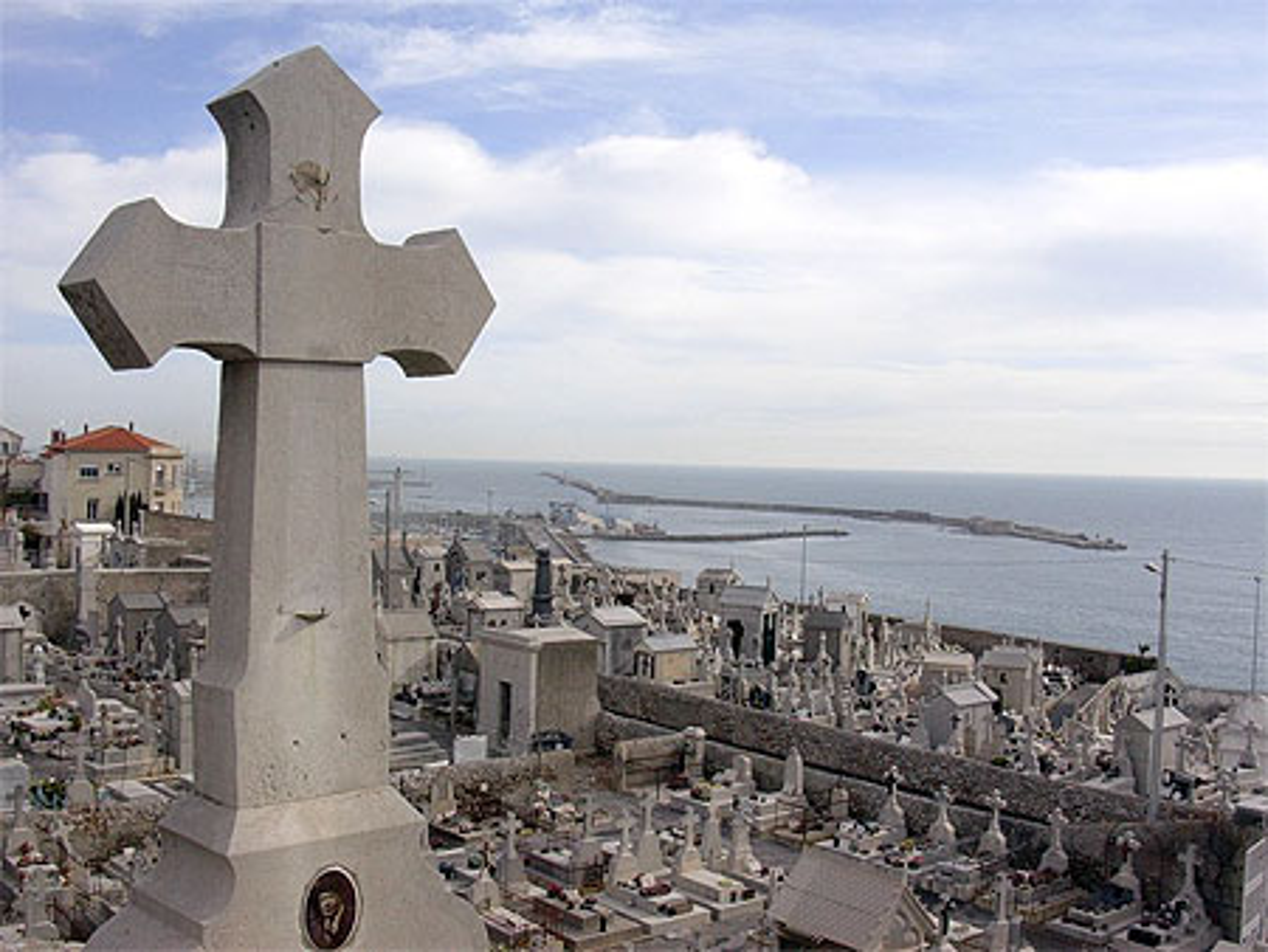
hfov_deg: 50.1
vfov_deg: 38.7
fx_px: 1356
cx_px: 634
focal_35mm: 37
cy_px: 476
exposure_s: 1/456
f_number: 5.4
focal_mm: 5.6
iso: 70
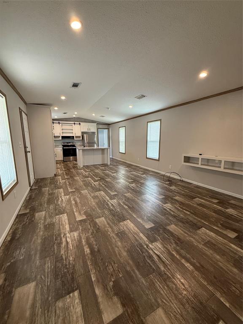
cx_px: 122
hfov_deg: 85.7
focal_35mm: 14
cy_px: 162
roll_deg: -0.5
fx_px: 131
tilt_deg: -9.4
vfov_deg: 102.1
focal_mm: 2.22
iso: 250
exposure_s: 1/120
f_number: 2.2
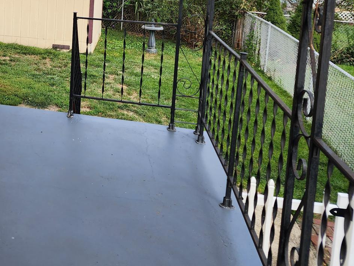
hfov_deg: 35.3
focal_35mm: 50
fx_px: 511
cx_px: 18
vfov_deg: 27.6
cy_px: 7
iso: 12
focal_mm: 6.4
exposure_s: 1/511
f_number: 1.8
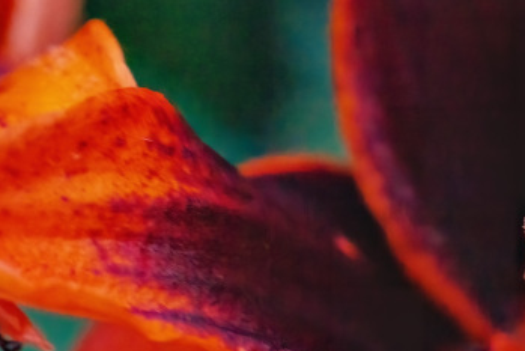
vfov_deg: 6.0
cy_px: 377
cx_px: 239
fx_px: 3341
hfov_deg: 9.0
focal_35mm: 229
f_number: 6.3
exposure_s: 1/100
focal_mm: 100
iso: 3200
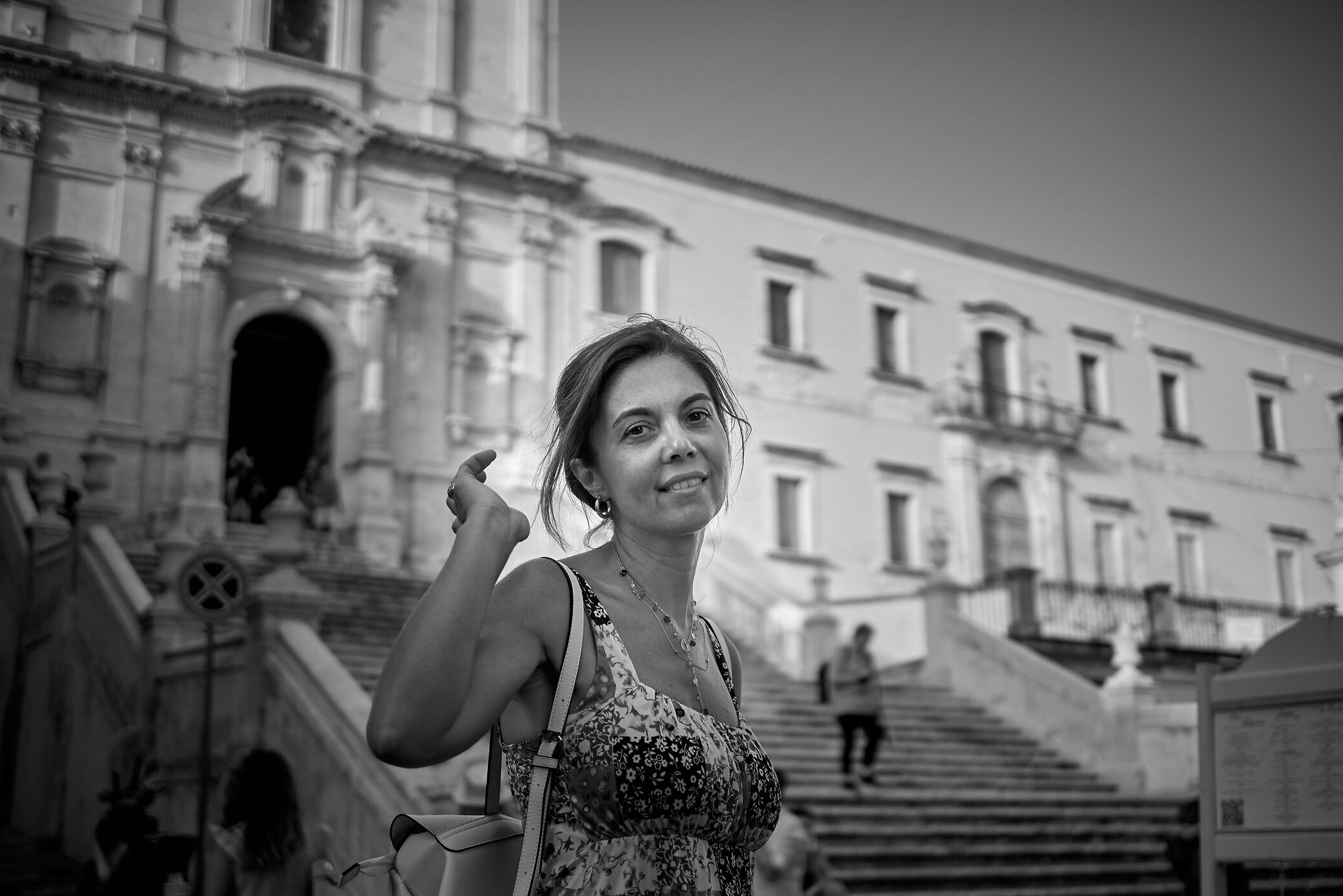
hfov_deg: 48.9
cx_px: 716
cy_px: 504
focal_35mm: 40
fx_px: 1476
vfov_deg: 33.7
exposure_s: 1/4000
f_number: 1.4
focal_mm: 23
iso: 100
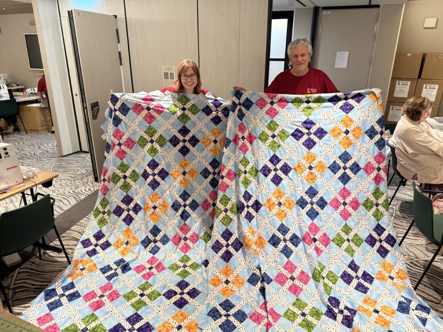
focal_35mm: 24
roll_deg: -0.5
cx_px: 222
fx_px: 307
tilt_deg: -20.3
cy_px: 166
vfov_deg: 56.8
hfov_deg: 71.6
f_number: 1.78
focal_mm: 6.76
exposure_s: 1/60
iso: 320
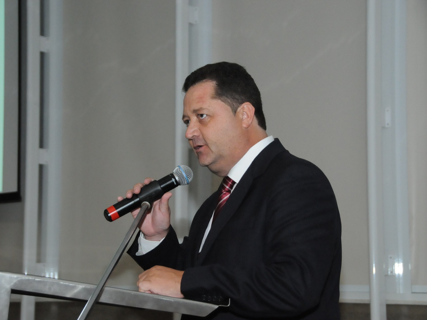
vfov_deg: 18.0
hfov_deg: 23.8
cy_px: 159
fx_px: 1011
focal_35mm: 82
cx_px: 206
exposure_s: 1/250
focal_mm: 50
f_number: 4.8
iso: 3200
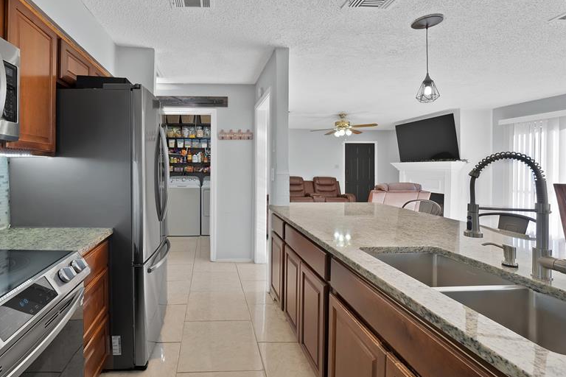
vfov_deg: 73.6
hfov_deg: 95.1
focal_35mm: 16
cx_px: 219
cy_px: 174
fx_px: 252
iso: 640
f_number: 10
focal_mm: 12
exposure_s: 1/5
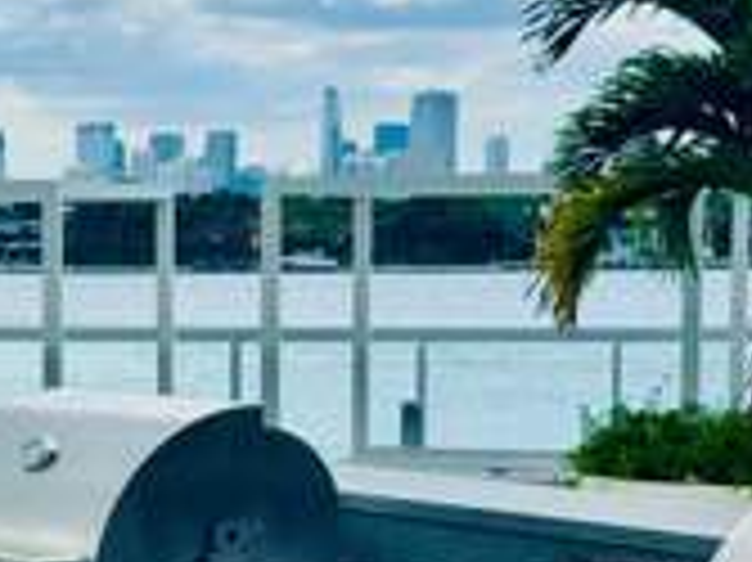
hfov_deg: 14.1
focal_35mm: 138
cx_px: 50
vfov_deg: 10.7
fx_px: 2996
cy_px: 533
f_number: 1.78
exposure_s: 1/7092
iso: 64
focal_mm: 6.76
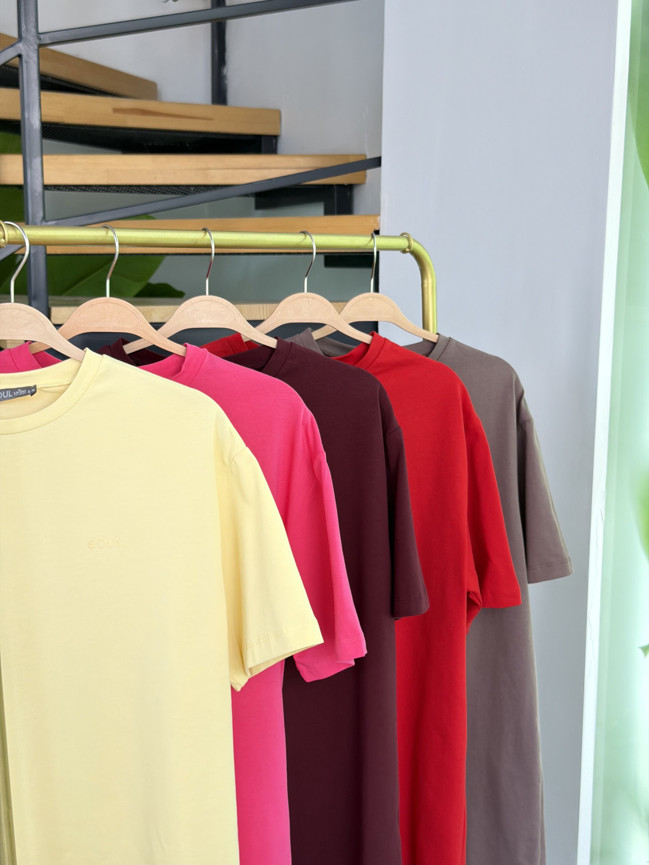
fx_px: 1200
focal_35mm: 48
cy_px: 432
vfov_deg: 39.7
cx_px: 324
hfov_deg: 30.3
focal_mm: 6.76
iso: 50
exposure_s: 1/100
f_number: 1.78
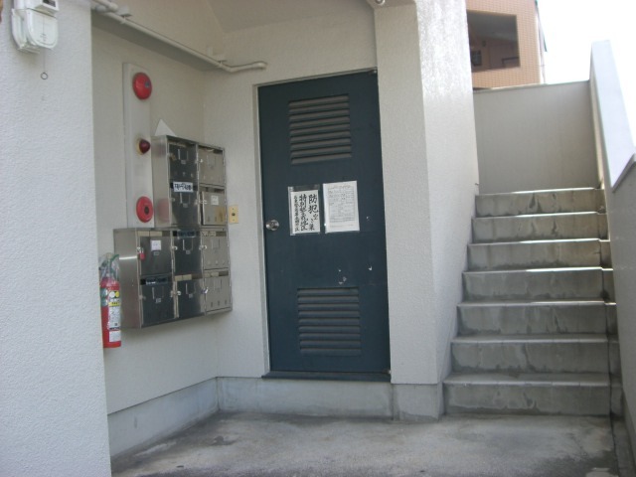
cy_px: 238
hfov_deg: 49.0
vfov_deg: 37.7
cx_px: 318
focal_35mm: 38
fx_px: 698
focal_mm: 6.2
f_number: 2.7
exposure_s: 1/200
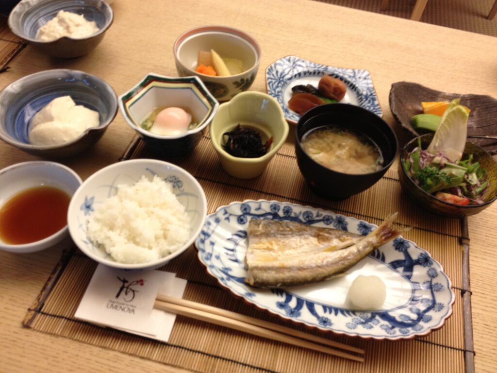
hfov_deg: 52.6
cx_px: 248
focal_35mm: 35
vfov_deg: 40.7
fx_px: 503
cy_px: 186
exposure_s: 1/20
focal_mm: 4.28
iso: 100
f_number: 2.4
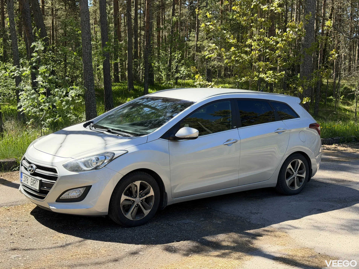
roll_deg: -0.9
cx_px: 180
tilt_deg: -5.6
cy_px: 134
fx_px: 498
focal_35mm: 48
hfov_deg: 39.7
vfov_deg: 30.3
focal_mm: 6.76
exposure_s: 1/1353
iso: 100
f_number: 1.78
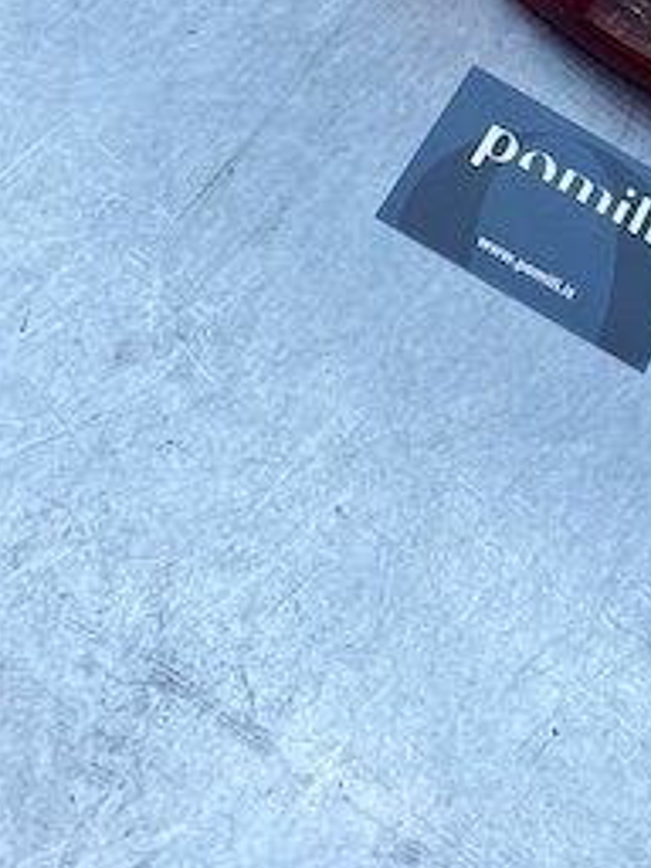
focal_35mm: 65
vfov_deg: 26.6
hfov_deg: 20.9
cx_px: 807
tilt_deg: -49.2
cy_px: -163
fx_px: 1630
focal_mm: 4.25
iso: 32
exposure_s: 1/898
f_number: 1.8
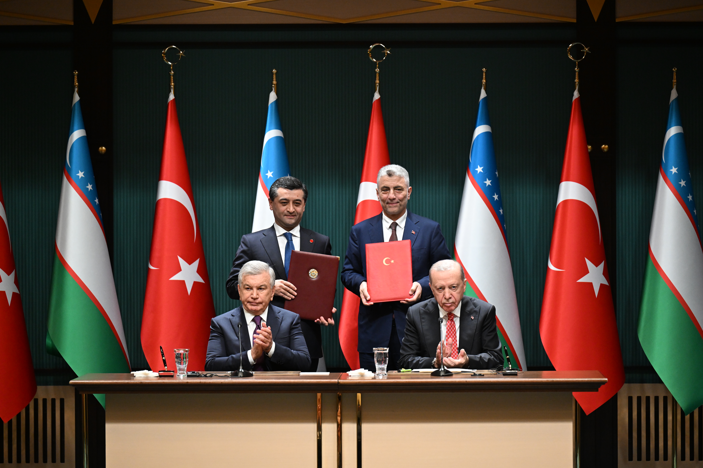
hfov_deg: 10.3
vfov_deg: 6.9
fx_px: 3905
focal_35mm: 200
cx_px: 352
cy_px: 234
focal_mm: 200
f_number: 2.8
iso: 2500
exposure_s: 1/320
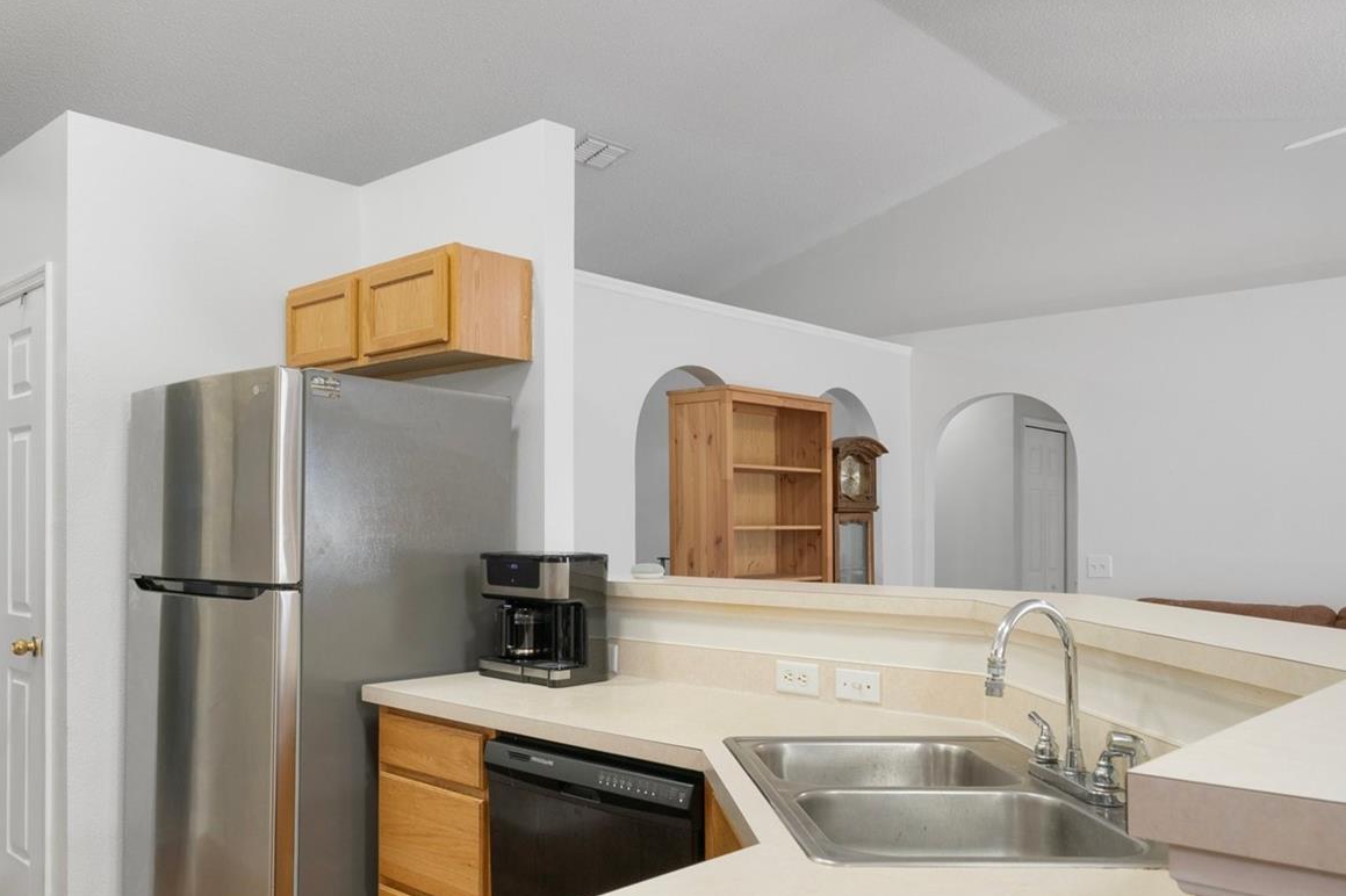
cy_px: 545
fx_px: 1084
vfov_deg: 44.7
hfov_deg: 63.2
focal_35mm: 29
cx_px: 556
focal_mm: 14
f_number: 8
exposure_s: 1/4
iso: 320
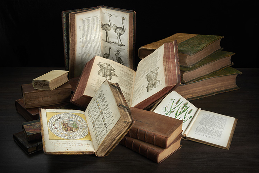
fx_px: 317
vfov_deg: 30.5
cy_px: 86
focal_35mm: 44
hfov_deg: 44.5
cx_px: 130
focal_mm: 44
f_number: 22
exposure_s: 1/80
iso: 100
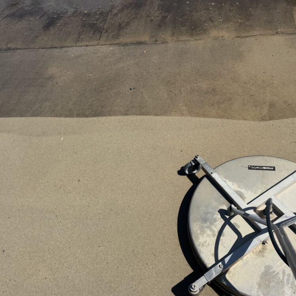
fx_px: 281
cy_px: 151
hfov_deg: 55.2
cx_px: 177
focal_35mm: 29
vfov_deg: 55.6
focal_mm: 6.76
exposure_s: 1/5814
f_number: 1.78
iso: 80
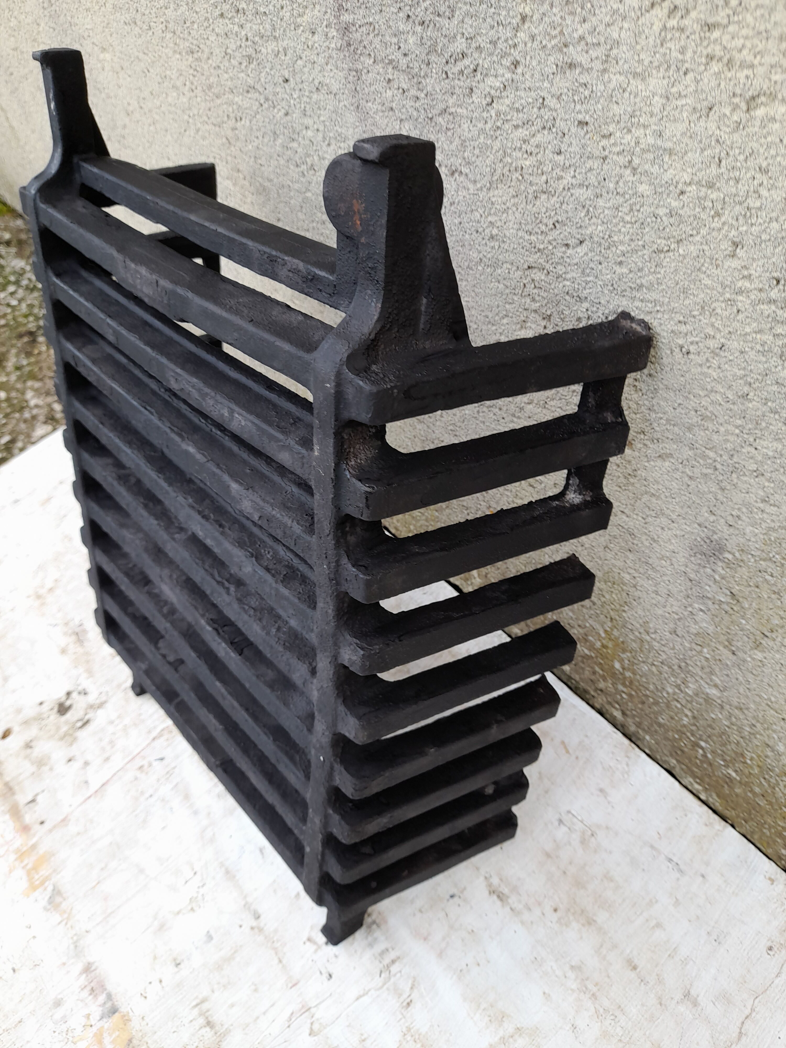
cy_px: 524
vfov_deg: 69.4
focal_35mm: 25
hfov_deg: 54.9
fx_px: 757
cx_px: 393
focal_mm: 4.6
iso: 25
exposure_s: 1/50
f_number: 2
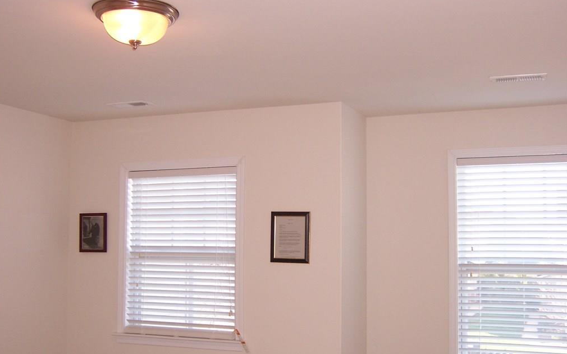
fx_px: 664
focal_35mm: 43
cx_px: 282
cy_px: 204
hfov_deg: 46.2
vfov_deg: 29.8
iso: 140
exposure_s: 1/60
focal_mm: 6.7
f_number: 3.4
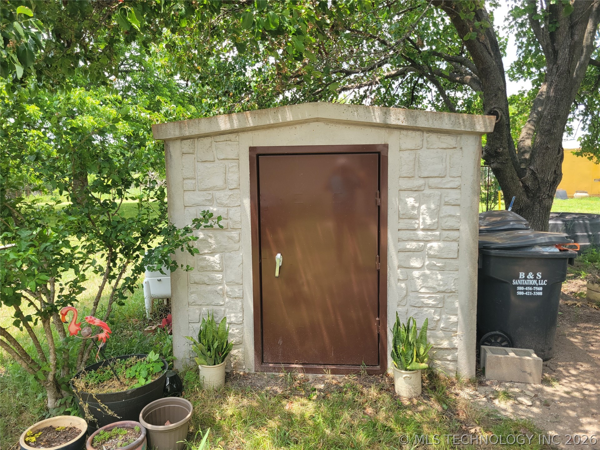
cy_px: 225
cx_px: 300
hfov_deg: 67.3
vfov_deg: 53.1
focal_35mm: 26
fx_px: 451
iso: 40
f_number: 1.8
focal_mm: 5.4
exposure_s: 1/539
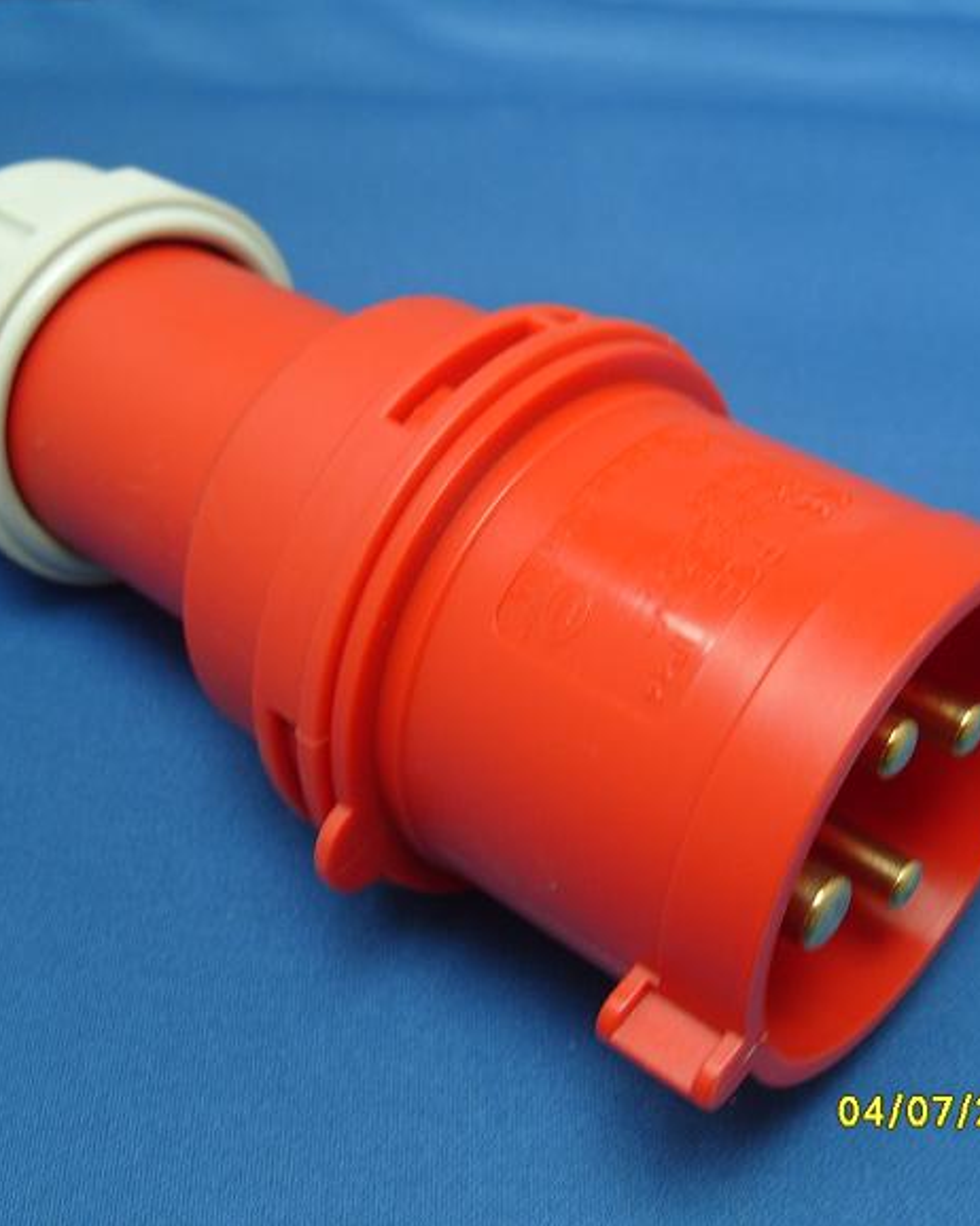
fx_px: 1669
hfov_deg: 32.7
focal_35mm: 46
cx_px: 475
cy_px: 613
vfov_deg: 40.3
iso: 100
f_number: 2.8
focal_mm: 7.8
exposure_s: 1/45
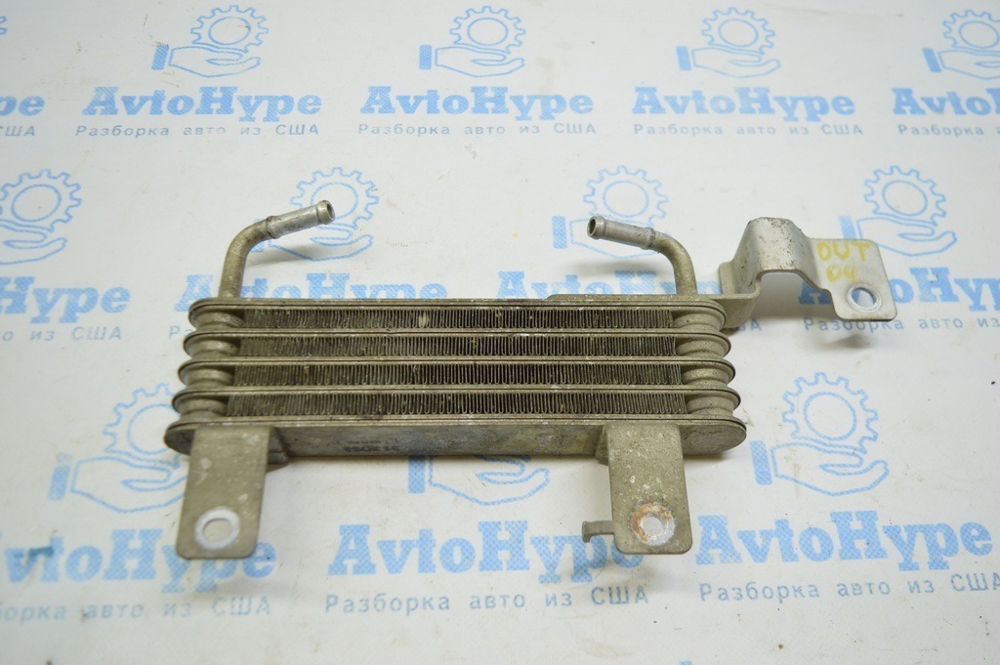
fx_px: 874
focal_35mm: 32
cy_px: 332
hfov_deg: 59.5
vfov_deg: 41.6
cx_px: 500
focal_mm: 21
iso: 400
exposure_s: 1/60
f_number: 3.8
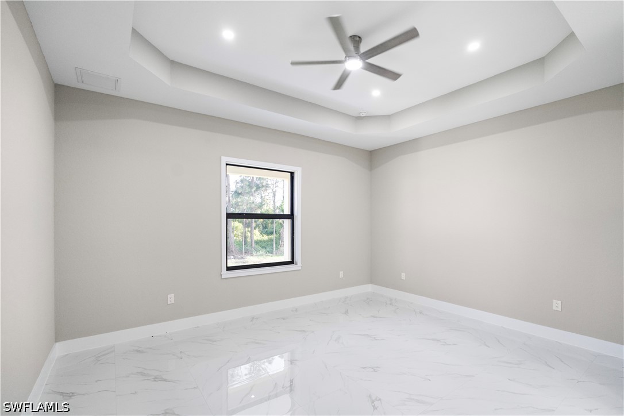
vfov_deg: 73.7
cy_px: 208
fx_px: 277
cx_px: 312
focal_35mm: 16
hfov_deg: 96.7
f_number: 4
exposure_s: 1/160
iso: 800
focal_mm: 16
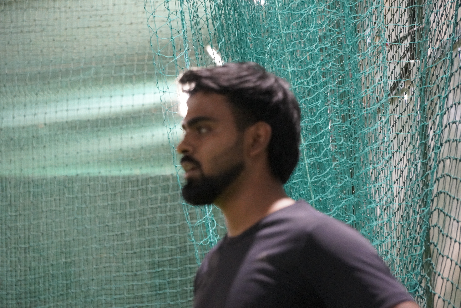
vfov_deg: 7.6
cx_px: 230
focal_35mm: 180
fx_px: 2306
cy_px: 154
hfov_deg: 11.4
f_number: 5.6
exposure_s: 1/90
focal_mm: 120
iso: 6400
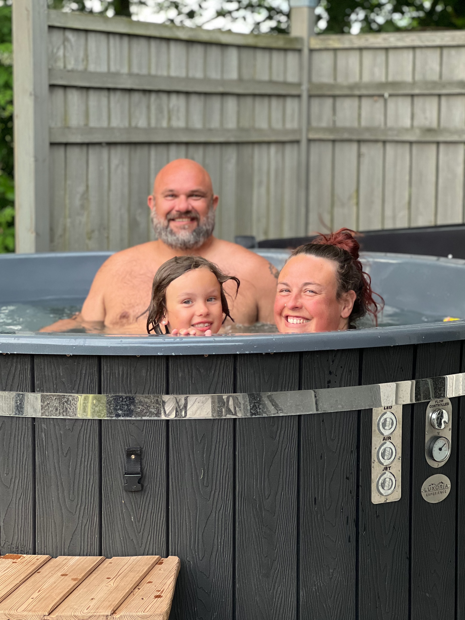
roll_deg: +2.4
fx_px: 1379
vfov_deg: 25.3
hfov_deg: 19.1
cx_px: 232
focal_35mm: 77
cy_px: 310
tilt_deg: -6.6
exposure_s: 1/121
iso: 200
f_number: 2.8
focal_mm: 9
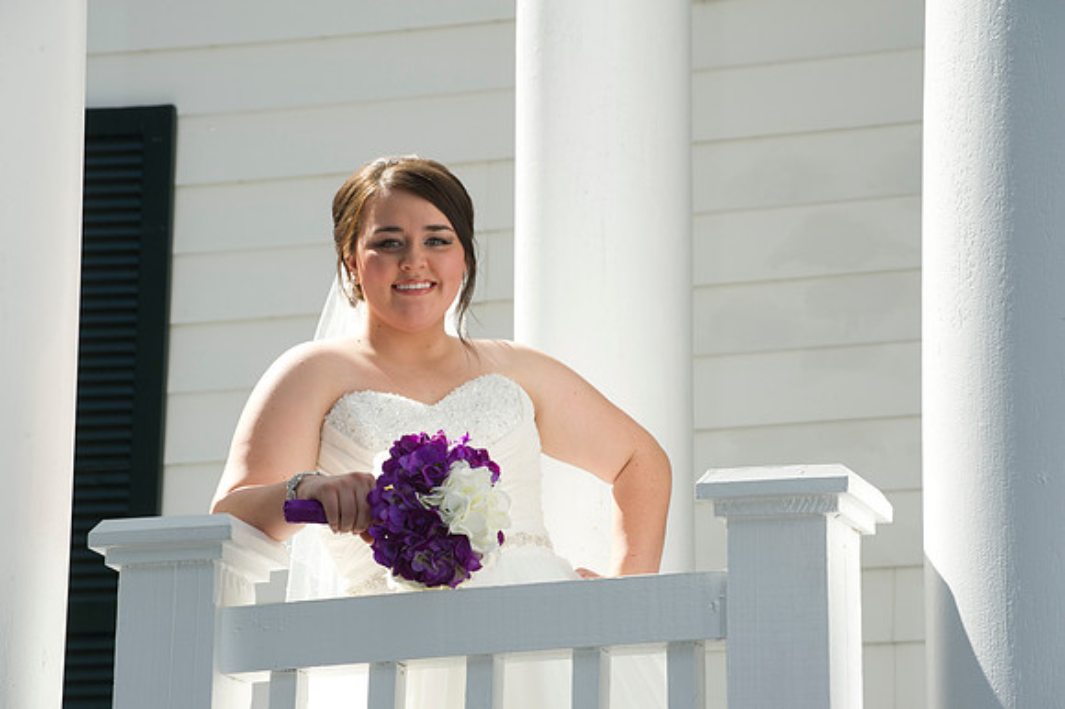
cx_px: 532
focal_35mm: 170
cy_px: 354
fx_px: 5026
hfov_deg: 12.1
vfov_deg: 8.1
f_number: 8
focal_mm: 170
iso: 320
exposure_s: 1/200
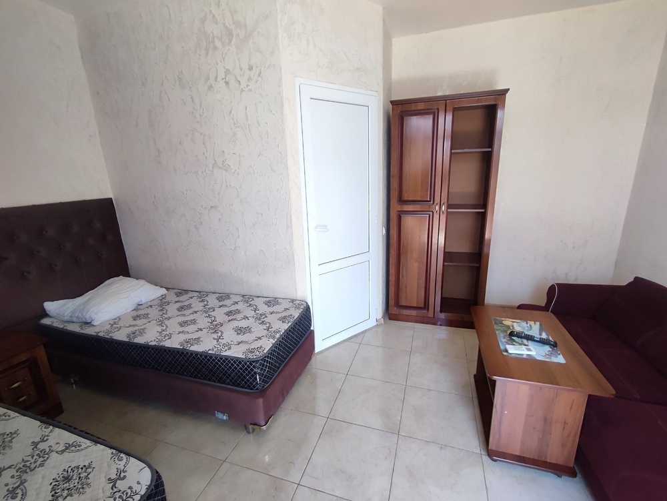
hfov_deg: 94.5
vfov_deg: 78.2
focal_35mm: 16
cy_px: 250
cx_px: 334
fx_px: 308
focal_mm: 1.65
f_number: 2.2
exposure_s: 1/50
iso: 150
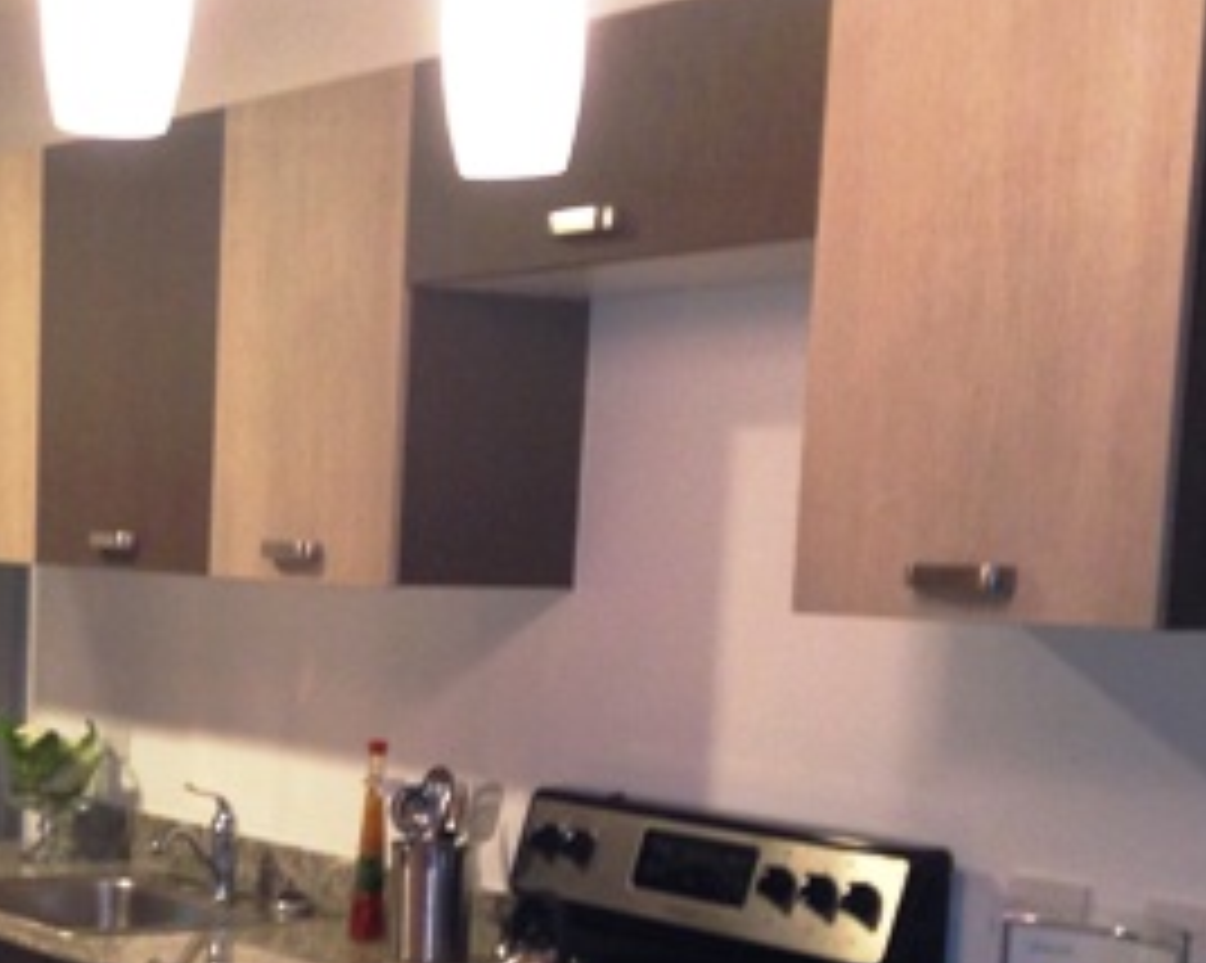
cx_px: 171
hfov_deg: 24.2
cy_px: 882
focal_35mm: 77
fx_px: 2746
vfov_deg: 19.5
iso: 160
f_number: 2.4
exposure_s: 1/20
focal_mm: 4.12
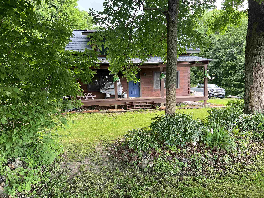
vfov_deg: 53.1
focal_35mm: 26
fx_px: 198
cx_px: 132
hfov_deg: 67.3
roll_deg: +1.6
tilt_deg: -3.7
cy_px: 99
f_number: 1.5
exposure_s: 1/121
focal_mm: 5.7
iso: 125
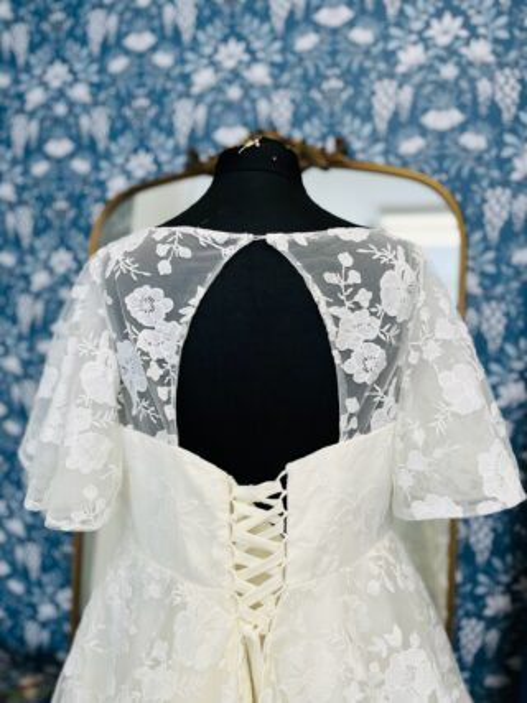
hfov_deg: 53.0
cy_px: 352
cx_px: 264
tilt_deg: -5.9
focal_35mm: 26
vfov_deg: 67.3
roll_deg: -0.7
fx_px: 528
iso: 40
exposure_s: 1/177
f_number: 1.6
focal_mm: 5.1
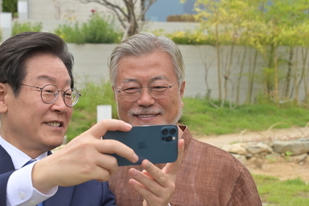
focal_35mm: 77
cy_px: 131
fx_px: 661
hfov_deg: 26.2
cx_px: 117
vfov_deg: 17.7
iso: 500
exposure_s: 1/320
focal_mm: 52
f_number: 5.6
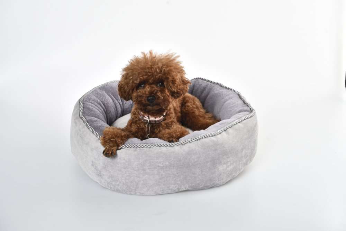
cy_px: 116
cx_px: 173
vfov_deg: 24.7
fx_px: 529
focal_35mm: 55
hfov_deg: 36.2
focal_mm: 55
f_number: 9
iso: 320
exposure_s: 1/125
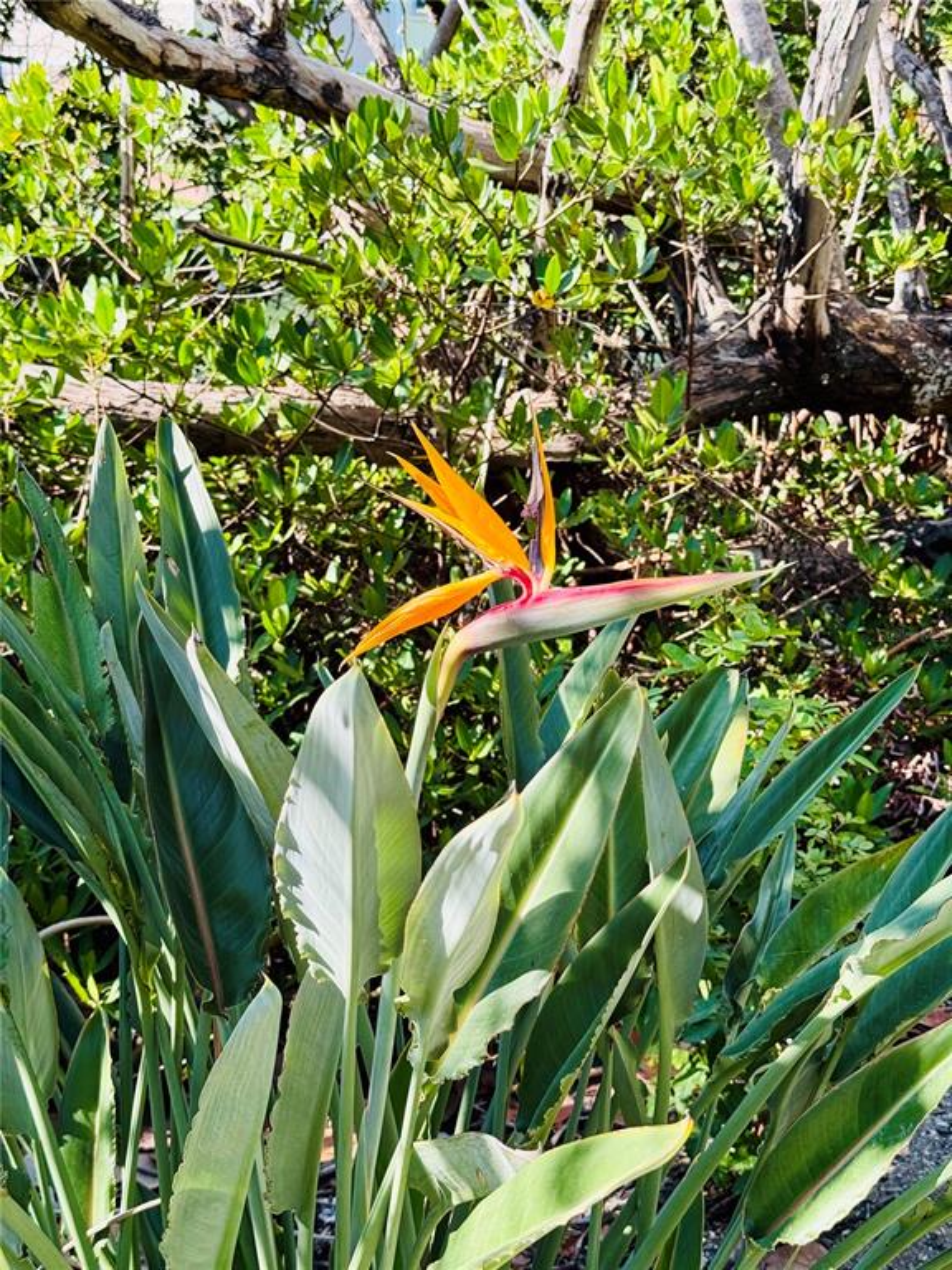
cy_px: 635
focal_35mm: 48
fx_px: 1760
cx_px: 476
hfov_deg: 30.3
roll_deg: -0.6
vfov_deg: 39.7
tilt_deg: -18.1
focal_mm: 6.76
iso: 64
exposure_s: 1/606
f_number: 1.78
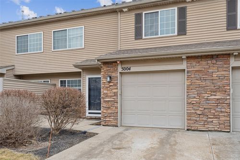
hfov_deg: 62.8
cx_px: 120
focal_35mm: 30
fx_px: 197
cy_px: 80
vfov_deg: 44.2
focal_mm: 29.5
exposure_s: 1/125
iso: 400
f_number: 9
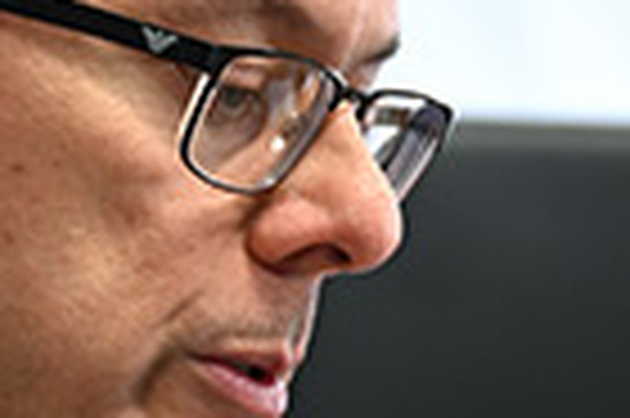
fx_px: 6887
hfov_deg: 5.2
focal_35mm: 394
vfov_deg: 3.5
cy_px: 476
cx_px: 706
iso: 800
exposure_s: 1/100
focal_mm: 64
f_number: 3.2
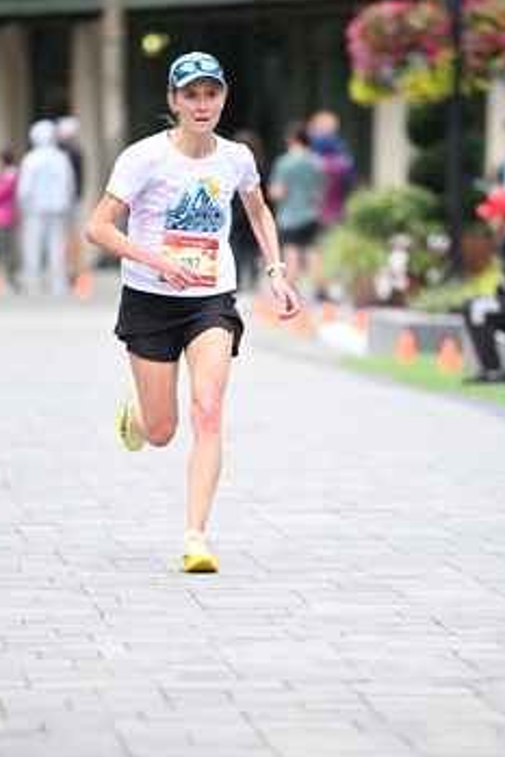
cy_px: 388
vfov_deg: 6.5
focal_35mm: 315
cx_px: 235
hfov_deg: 4.4
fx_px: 6621
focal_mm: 200
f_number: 2.8
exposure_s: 1/1250
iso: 1250
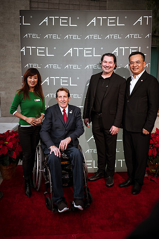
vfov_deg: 54.4
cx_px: 80
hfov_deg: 37.9
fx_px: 232
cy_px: 120
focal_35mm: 35
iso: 400
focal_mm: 35
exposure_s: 1/640
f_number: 1.8
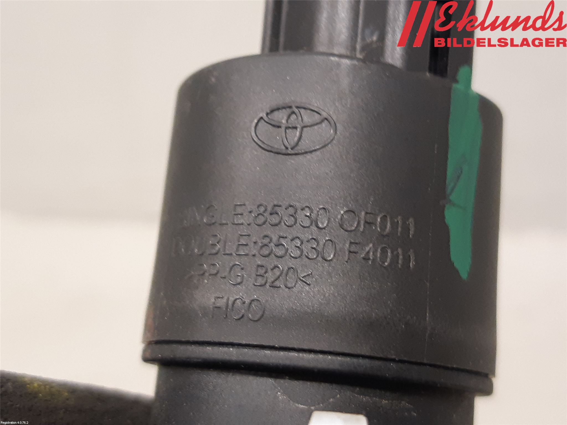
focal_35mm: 26
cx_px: 284
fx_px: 426
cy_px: 212
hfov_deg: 67.3
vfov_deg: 53.1
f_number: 1.7
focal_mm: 3.93
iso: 200
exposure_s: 1/33
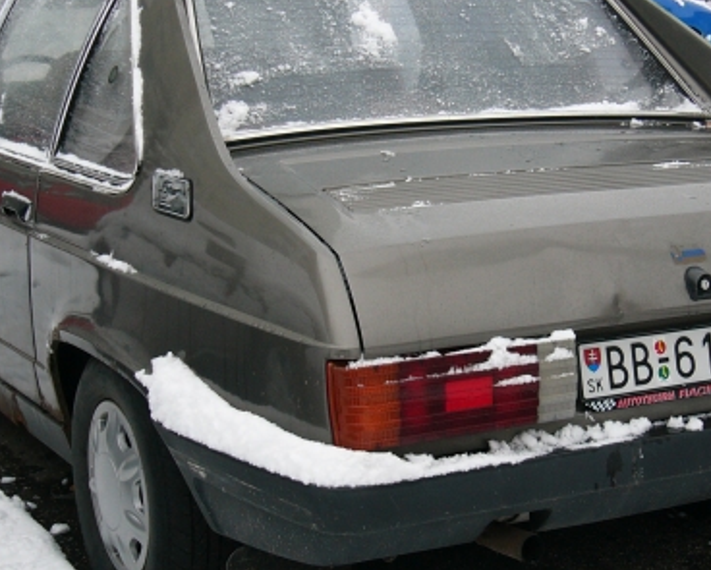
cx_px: 396
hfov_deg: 24.4
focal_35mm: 78
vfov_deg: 19.7
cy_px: 272
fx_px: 1643
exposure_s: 1/80
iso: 50
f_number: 3.2
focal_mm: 7.6
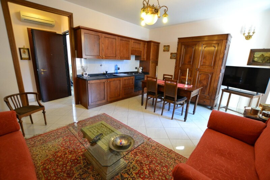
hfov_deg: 100.4
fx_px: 112
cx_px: 135
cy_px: 90
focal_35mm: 15
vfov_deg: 77.3
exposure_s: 1/60
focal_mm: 10
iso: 1400
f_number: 3.5
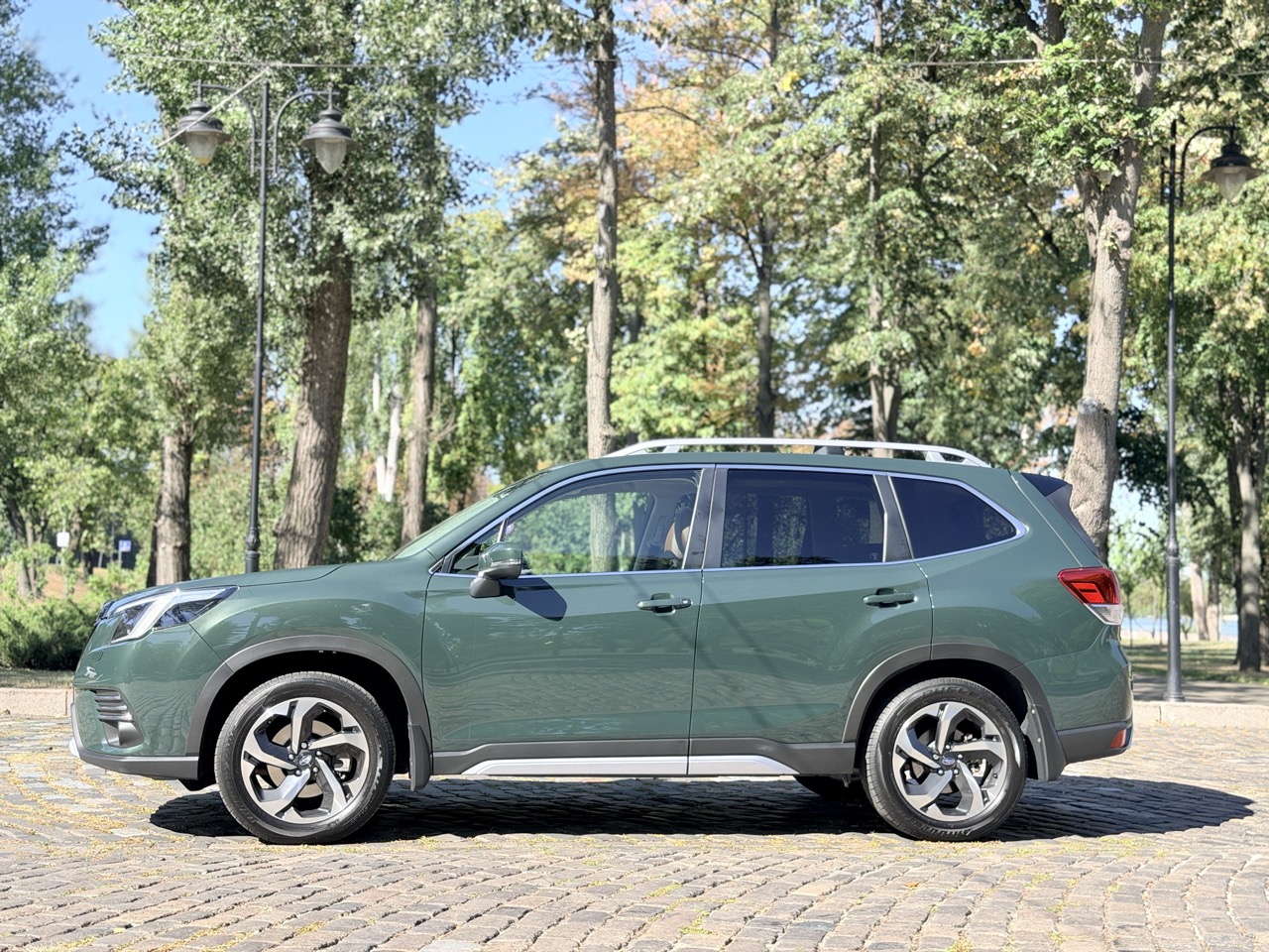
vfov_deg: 30.3
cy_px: 476
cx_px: 634
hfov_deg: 39.7
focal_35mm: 48
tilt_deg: +3.6
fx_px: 1760
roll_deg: -0.5
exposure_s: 1/1513
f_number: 1.78
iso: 80
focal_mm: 6.76
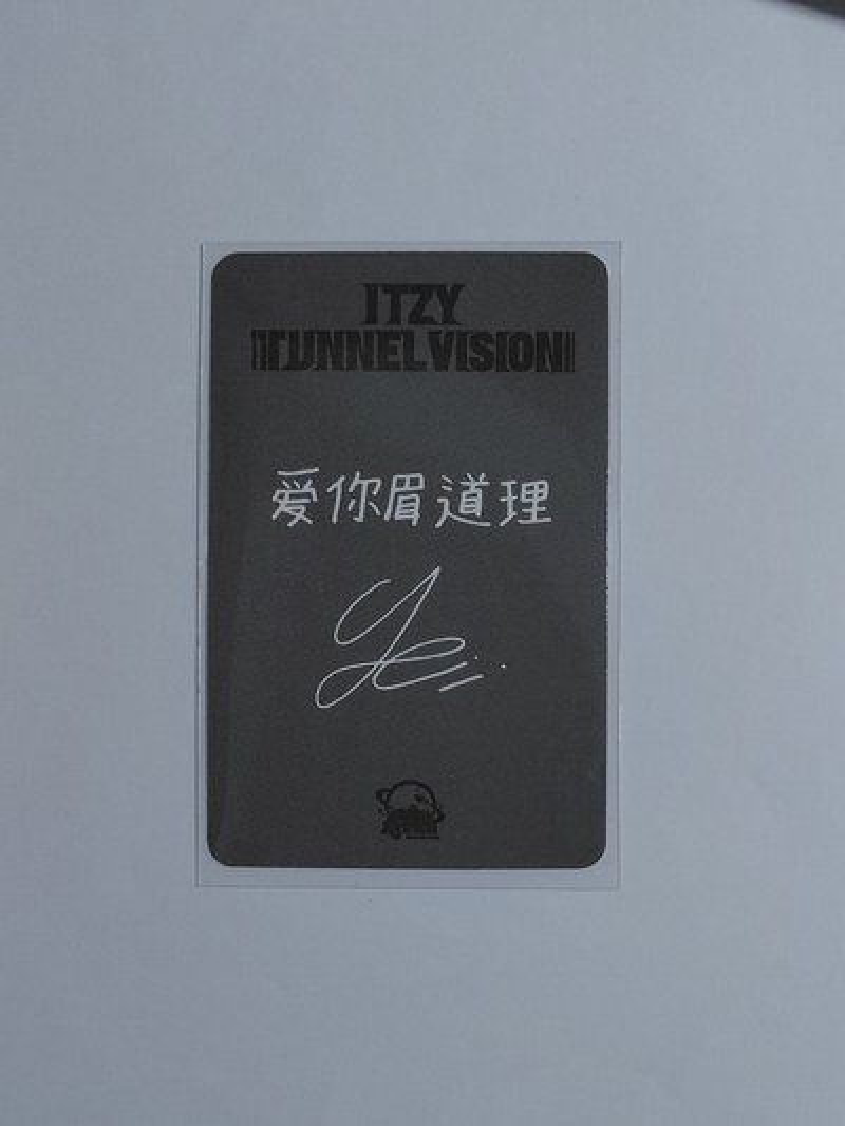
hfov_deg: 54.9
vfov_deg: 69.4
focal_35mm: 25
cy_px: 563
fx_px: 813
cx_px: 422
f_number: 1.8
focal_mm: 4.69
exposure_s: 1/120
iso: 100
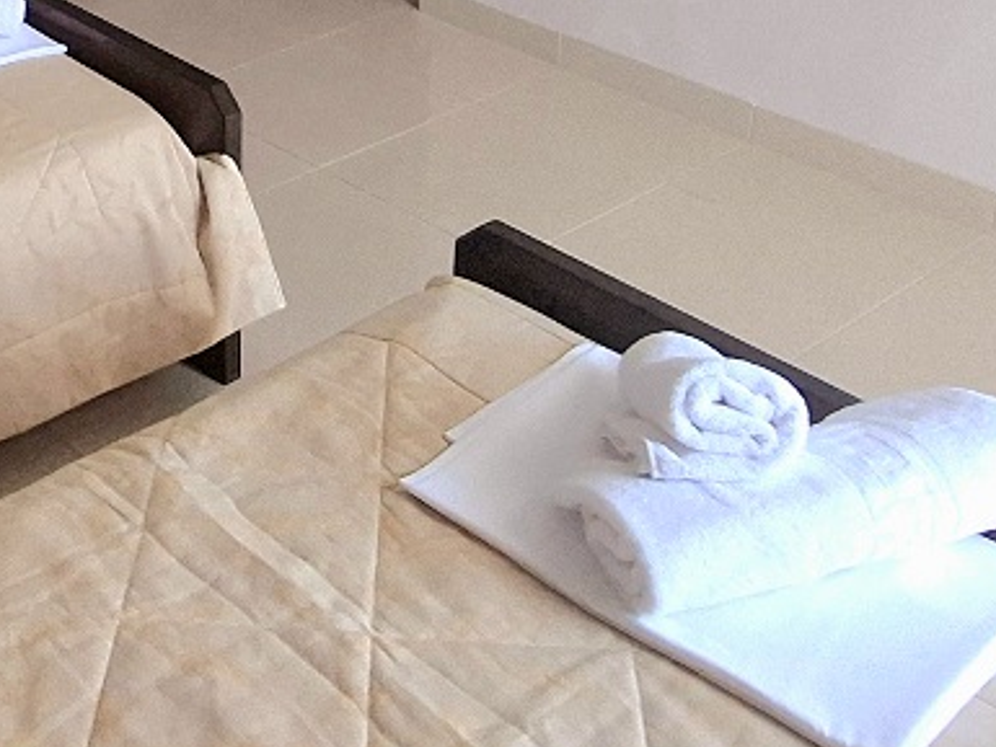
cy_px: -23
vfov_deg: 25.5
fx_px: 1554
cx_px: -16
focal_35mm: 54
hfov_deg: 32.5
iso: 200
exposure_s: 1/25
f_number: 2.2
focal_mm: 1.74
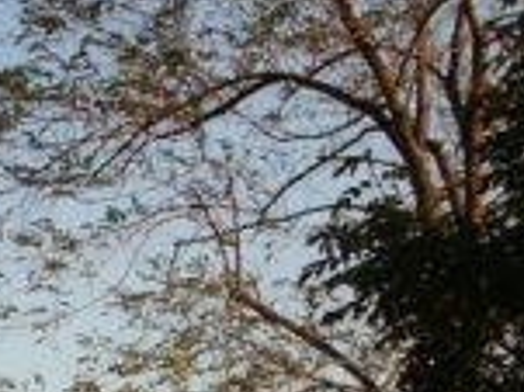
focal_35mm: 107
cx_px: -167
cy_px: 545
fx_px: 1618
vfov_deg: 13.2
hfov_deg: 17.2
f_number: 7.3
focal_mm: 6.3
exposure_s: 1/200
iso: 64
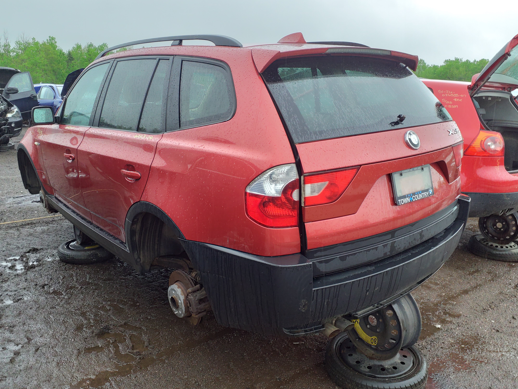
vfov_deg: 51.4
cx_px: 254
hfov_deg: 65.3
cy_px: 193
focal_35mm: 27
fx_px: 404
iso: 160
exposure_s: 1/60
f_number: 1.9
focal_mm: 3.58
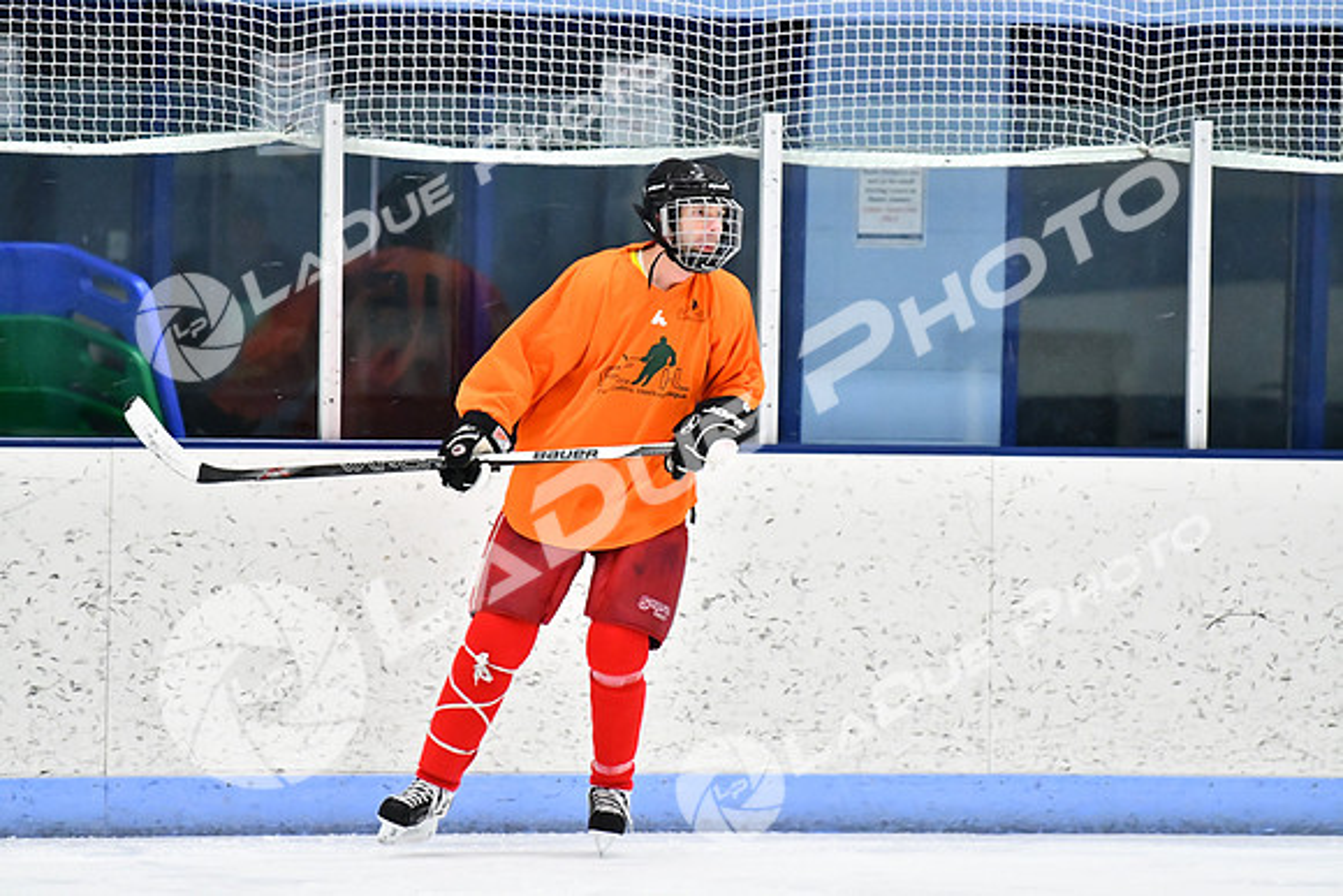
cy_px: 448
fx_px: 10354
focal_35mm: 278
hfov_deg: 7.4
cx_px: 672
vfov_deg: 5.0
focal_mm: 185
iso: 6400
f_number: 2.8
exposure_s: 1/1250
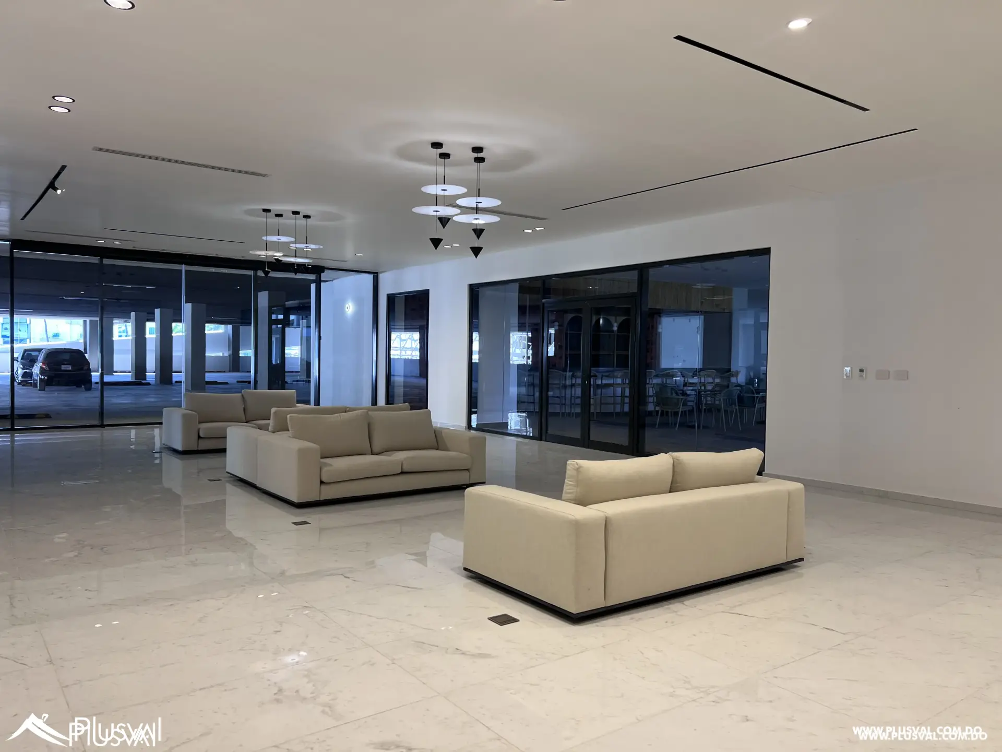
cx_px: 501
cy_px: 376
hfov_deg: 67.3
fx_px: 753
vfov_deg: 53.1
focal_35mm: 26
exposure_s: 1/120
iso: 50
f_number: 1.5
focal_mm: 5.7
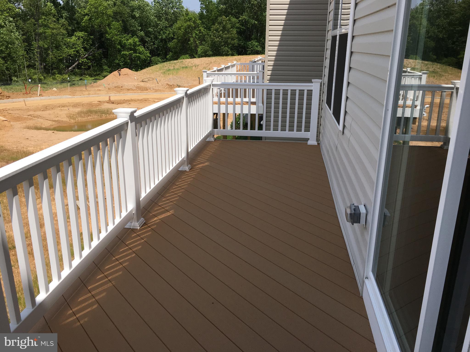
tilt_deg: -16.9
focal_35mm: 29
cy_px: 176
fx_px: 394
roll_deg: -1.3
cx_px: 235
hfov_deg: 61.7
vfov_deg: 48.2
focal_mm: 4.15
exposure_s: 1/2404
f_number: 2.2
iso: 32
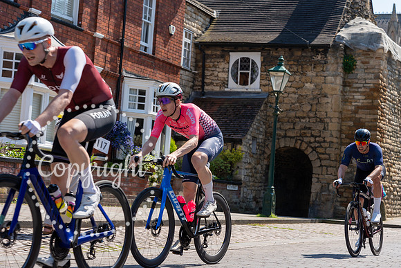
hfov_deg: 27.0
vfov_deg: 18.2
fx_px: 836
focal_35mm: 75
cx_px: 200
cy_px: 134
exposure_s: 1/800
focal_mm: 75
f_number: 5
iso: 160
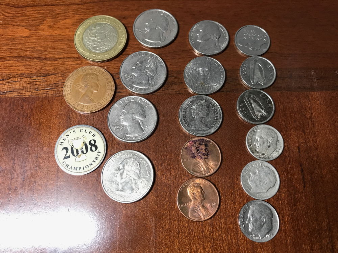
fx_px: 273
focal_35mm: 28
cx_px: 169
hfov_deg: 63.4
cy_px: 126
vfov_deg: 49.7
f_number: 1.8
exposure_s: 1/20
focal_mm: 3.99
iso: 40
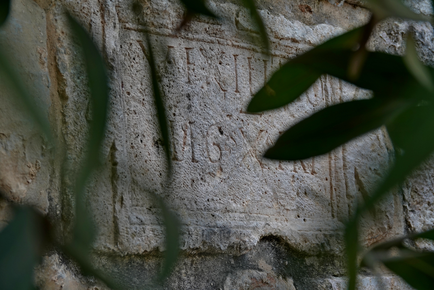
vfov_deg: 10.2
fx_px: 1628
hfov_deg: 15.2
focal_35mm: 135
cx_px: 217
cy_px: 145
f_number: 4
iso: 80
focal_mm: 49.51
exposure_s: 1/60
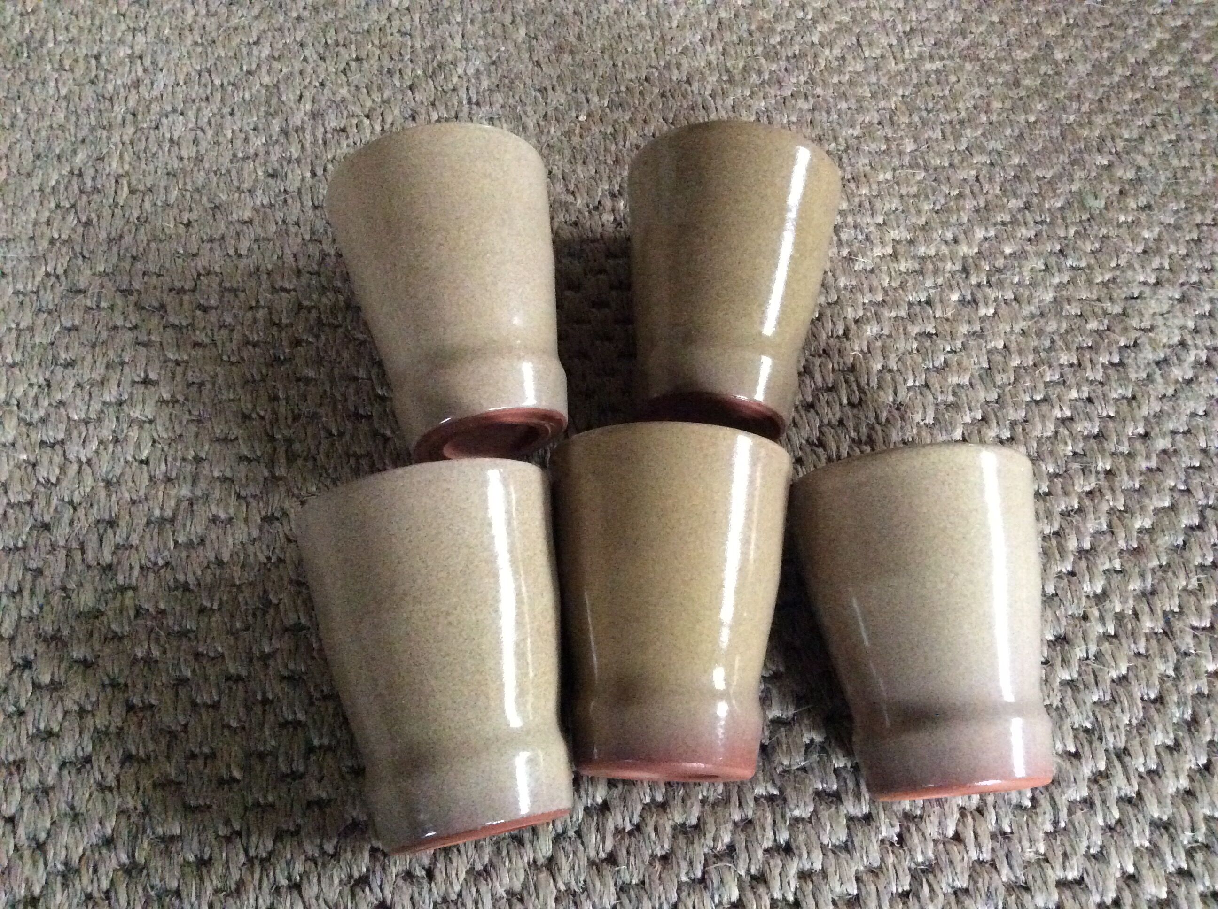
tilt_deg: -62.4
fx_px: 1124
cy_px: 454
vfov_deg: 44.1
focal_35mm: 32
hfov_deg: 56.9
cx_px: 609
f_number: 2.4
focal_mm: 3.3
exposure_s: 1/17
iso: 500
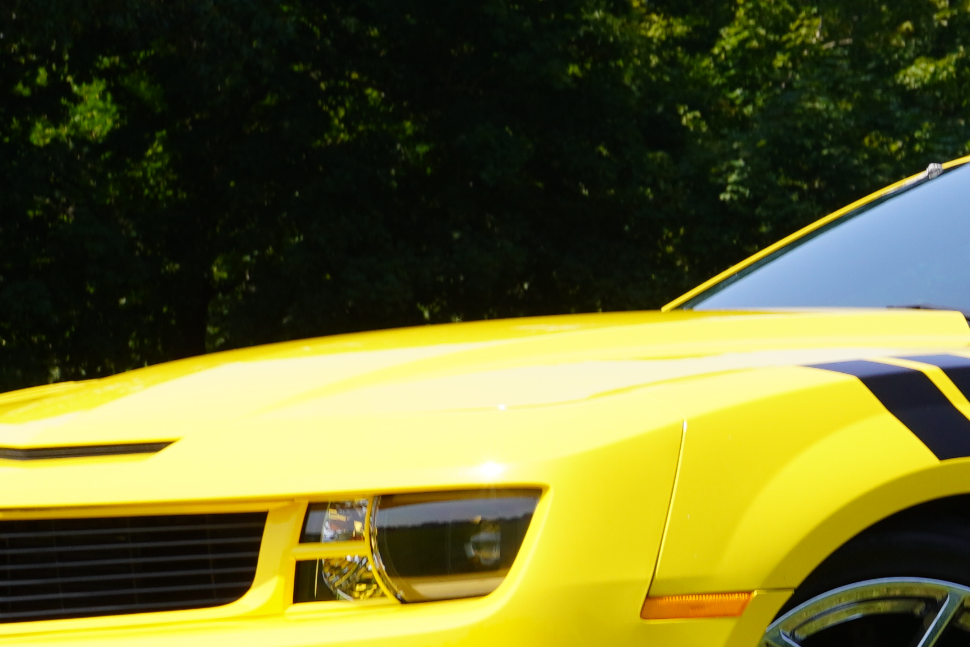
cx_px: 1234
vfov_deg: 5.3
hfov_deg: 7.8
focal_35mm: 261
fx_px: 7031
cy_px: 555
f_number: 9
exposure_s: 1/160
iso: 100
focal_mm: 50
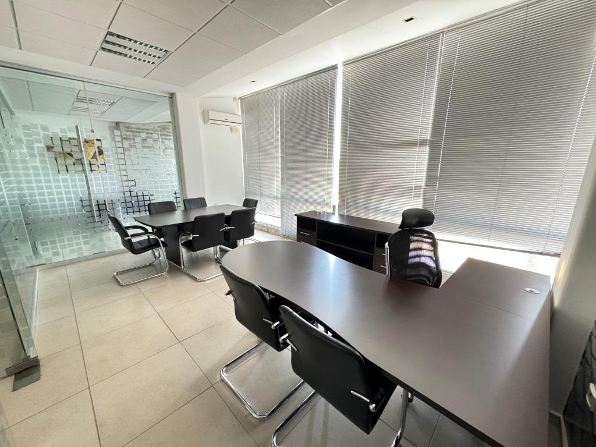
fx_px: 241
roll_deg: +0.2
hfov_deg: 102.1
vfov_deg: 85.7
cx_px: 298
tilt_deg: -13.5
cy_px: 224
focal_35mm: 14
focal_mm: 2.22
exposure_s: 1/60
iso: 640
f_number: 2.2
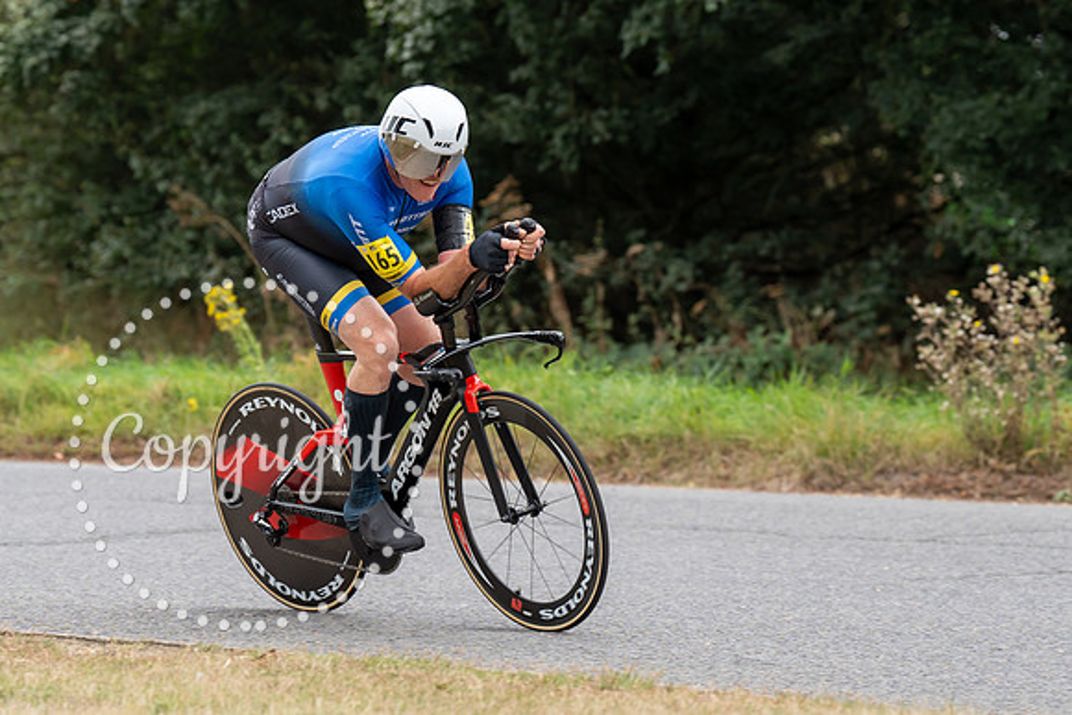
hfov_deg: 11.6
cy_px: 265
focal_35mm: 177
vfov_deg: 7.8
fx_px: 5265
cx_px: 499
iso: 800
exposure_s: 1/1000
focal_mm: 126
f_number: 4
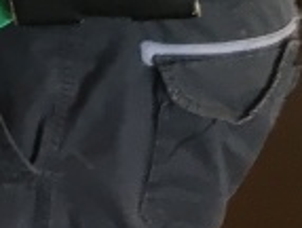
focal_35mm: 207
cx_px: -625
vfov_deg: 6.4
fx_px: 1810
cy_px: -524
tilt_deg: -2.0
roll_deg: -1.8
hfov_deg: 8.1
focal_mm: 4.15
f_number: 2.2
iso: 50
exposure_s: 1/30
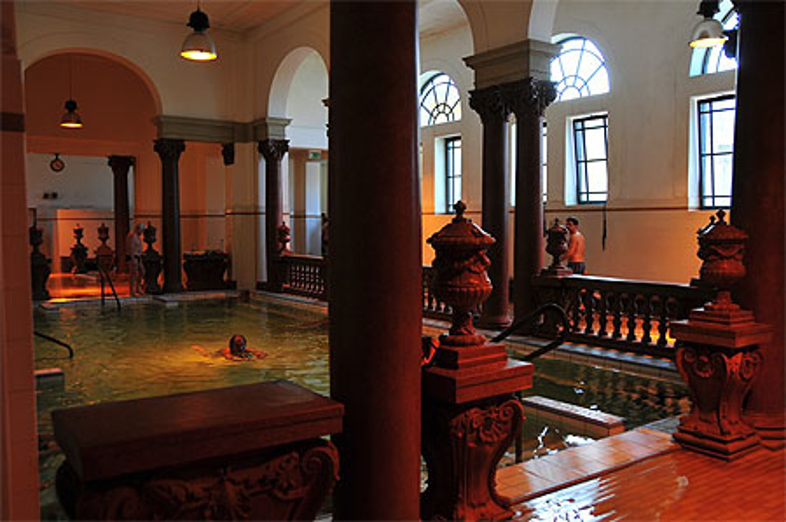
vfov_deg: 43.5
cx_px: 393
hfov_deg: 62.0
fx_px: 654
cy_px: 261
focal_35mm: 30
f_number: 3.8
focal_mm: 20
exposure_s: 1/60
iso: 200
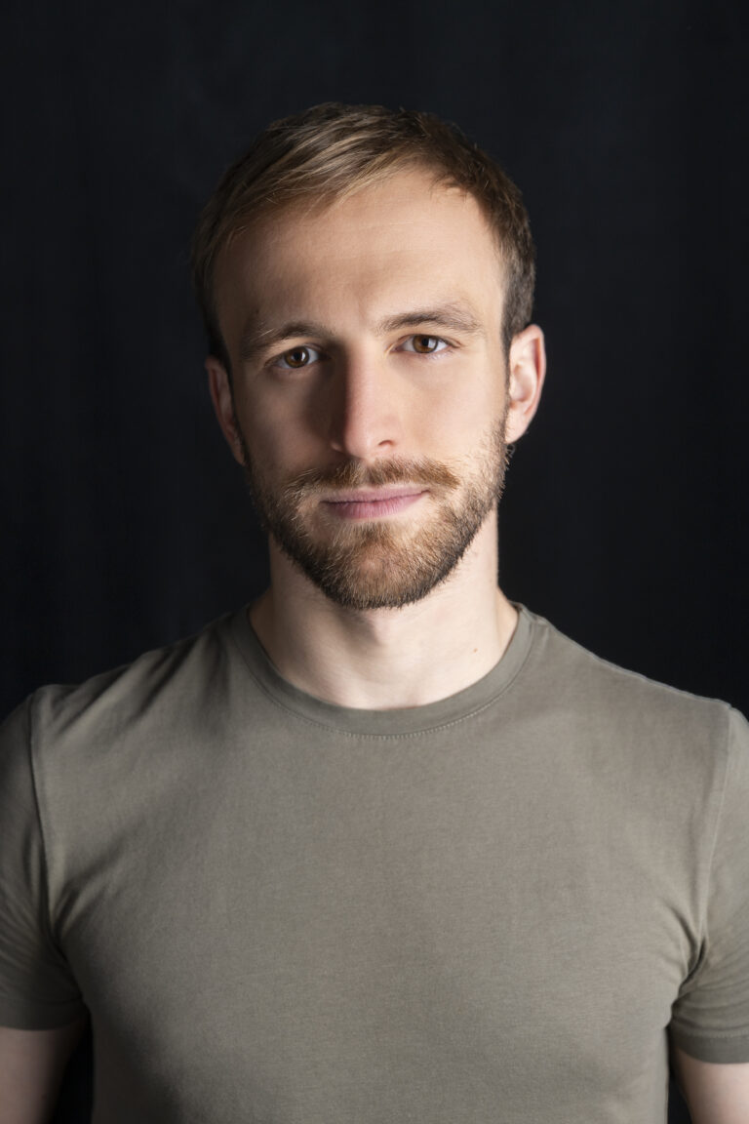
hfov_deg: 24.6
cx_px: 374
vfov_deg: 36.2
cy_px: 562
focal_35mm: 55
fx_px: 1716
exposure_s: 1/125
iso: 250
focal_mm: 55
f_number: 5
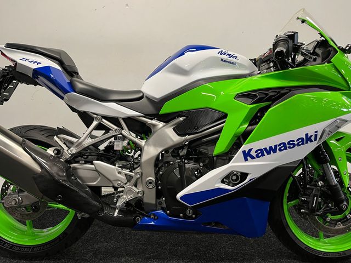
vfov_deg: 53.1
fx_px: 264
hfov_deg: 67.3
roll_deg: -0.5
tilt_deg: -11.1
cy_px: 132
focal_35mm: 26
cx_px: 176
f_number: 1.6
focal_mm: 5.1
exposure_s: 1/50
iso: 100
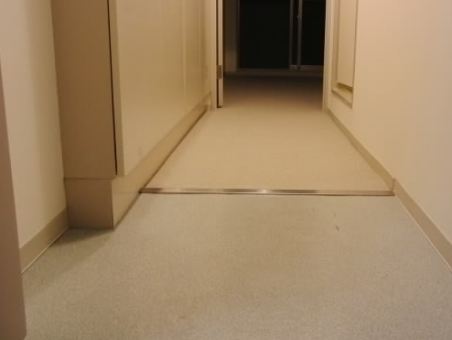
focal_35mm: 34
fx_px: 444
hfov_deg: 53.4
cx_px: 280
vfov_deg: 41.6
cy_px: 130
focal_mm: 4.3
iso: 400
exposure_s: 1/15
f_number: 3.2
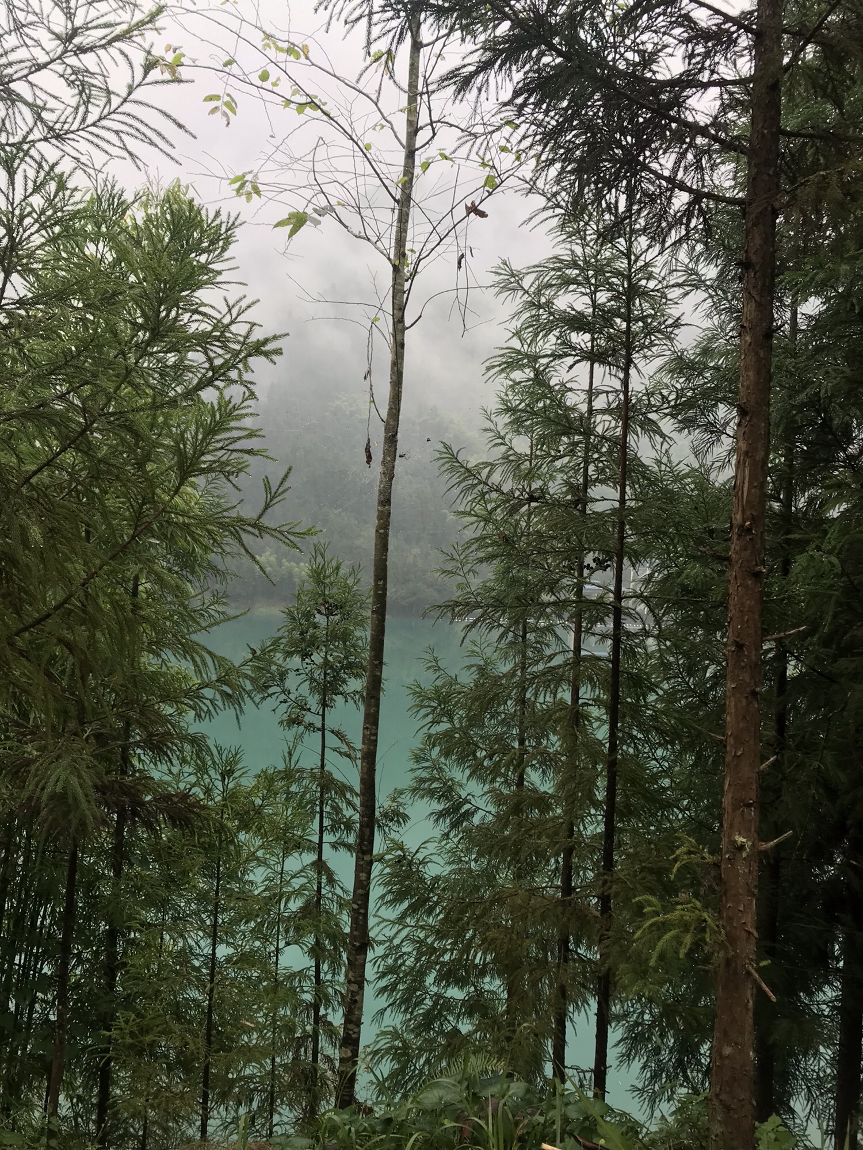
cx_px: 432
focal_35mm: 28
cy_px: 575
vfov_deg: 63.4
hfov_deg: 49.7
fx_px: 931
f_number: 1.8
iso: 20
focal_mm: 3.99
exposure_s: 1/114
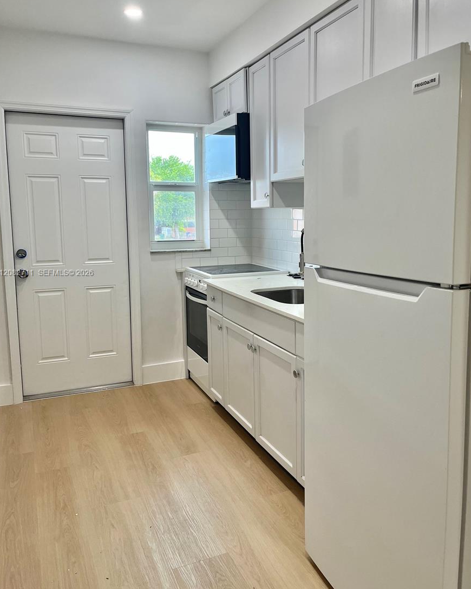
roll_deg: +0.7
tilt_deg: -6.1
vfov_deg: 62.1
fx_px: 488
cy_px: 273
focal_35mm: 28
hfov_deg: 51.5
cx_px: 237
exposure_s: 1/120
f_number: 1.6
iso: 100
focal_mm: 5.1
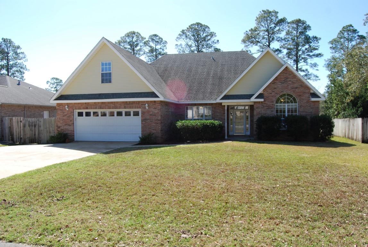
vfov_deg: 48.1
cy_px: 124
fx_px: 276
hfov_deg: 67.3
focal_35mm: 27
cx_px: 184
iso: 100
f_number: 6.3
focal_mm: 18
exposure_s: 1/160
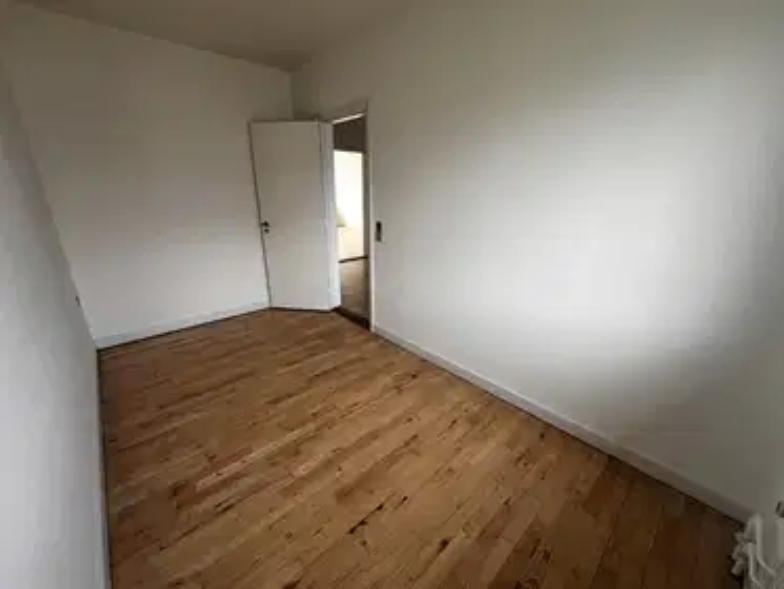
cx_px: 392
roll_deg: -0.4
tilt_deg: -18.5
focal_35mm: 13
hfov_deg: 106.2
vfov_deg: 89.9
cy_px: 294
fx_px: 295
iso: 32
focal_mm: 1.57
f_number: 1.8
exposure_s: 1/127
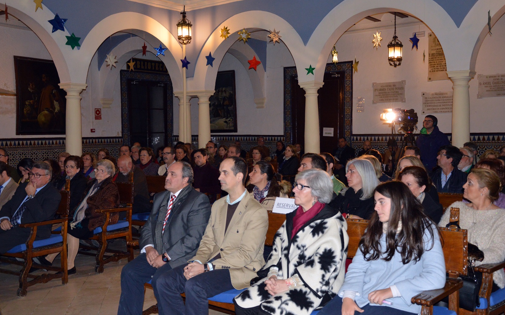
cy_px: 157
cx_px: 253
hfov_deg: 50.9
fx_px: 530
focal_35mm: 39
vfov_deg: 33.2
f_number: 4
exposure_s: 1/60
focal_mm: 25
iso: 1000
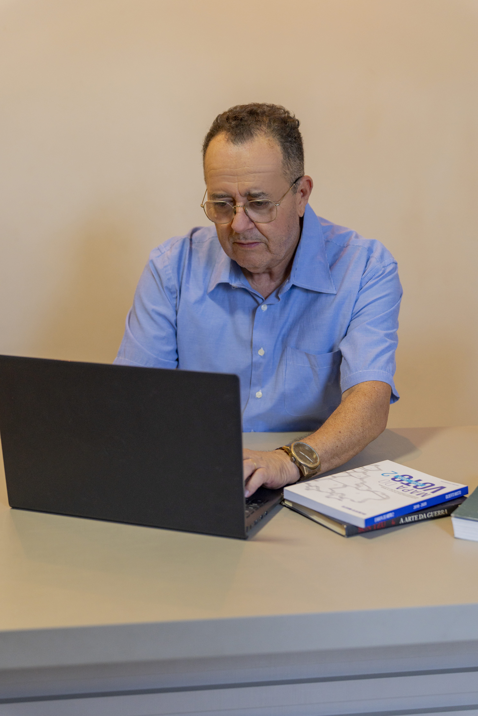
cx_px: 239
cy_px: 358
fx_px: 1056
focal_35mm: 53
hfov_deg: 25.5
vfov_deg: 37.5
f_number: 2.8
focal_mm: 53
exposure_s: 1/160
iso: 1600
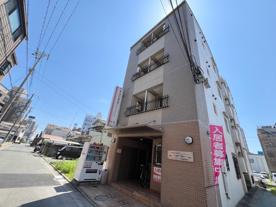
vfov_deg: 89.9
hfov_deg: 106.2
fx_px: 104
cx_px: 138
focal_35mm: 13
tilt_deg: +25.2
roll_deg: -8.1
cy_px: 104
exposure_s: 1/935
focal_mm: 1.57
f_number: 1.8
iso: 32
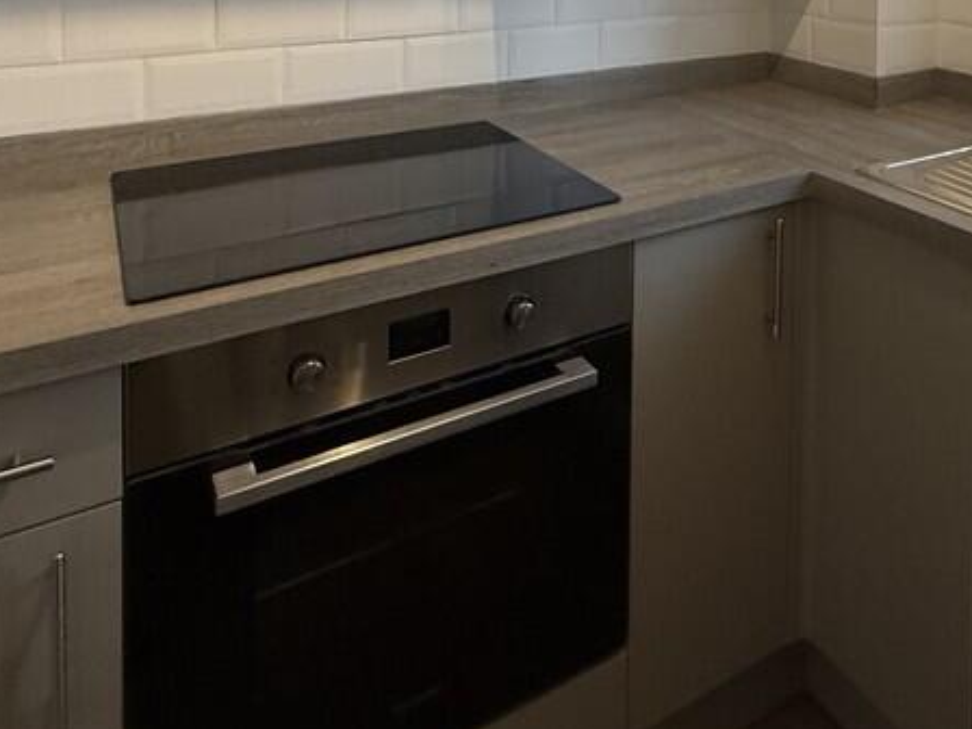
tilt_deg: -1.0
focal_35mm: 32
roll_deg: -1.3
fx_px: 899
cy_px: -74
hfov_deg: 54.5
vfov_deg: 37.1
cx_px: 716
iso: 320
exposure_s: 1/100
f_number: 2.2
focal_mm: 2.22
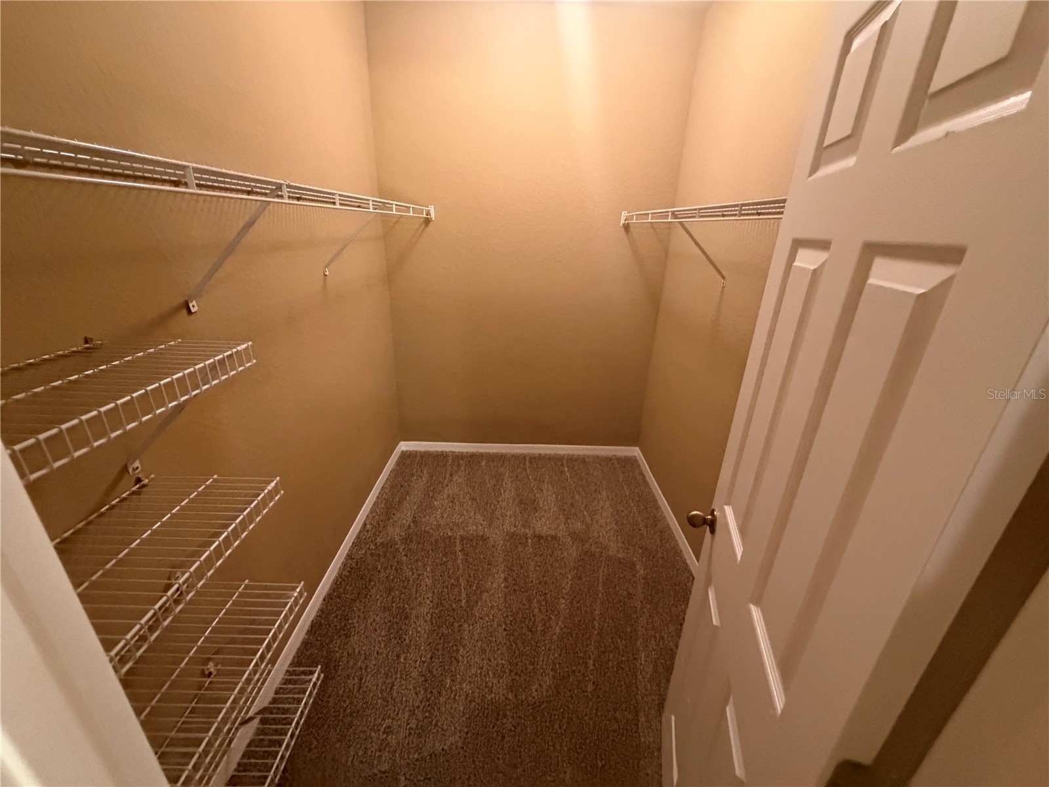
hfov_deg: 102.1
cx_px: 524
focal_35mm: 14
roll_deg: -1.6
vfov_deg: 85.7
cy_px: 394
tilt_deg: -20.3
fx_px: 424
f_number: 2.2
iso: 800
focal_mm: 2.22
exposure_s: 1/60
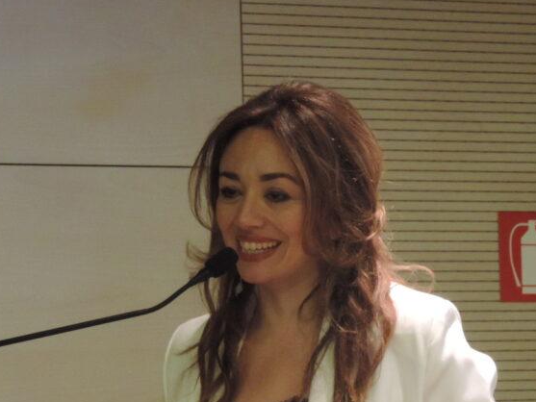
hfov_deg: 5.8
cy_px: 331
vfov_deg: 4.4
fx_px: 5266
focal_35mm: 340
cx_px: 111
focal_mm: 33
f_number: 4.6
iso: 800
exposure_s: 1/30
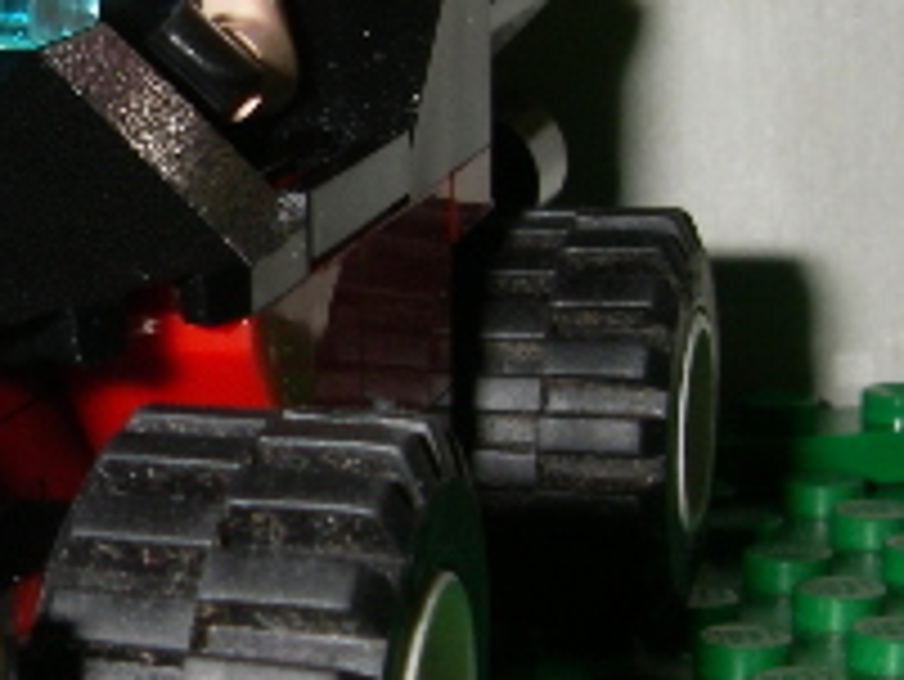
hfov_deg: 15.6
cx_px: -193
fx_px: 3162
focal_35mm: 121
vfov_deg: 12.3
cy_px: 293
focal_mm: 6.3
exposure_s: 1/40
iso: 80
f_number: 6.6
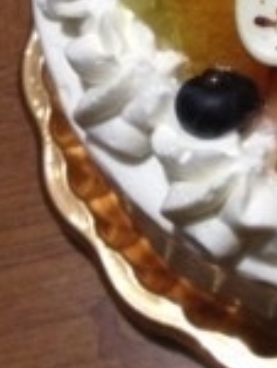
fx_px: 1117
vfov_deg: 17.9
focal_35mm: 105
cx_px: 392
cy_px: -52
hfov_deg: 13.5
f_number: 2.4
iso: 250
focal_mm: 4.28
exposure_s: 1/20
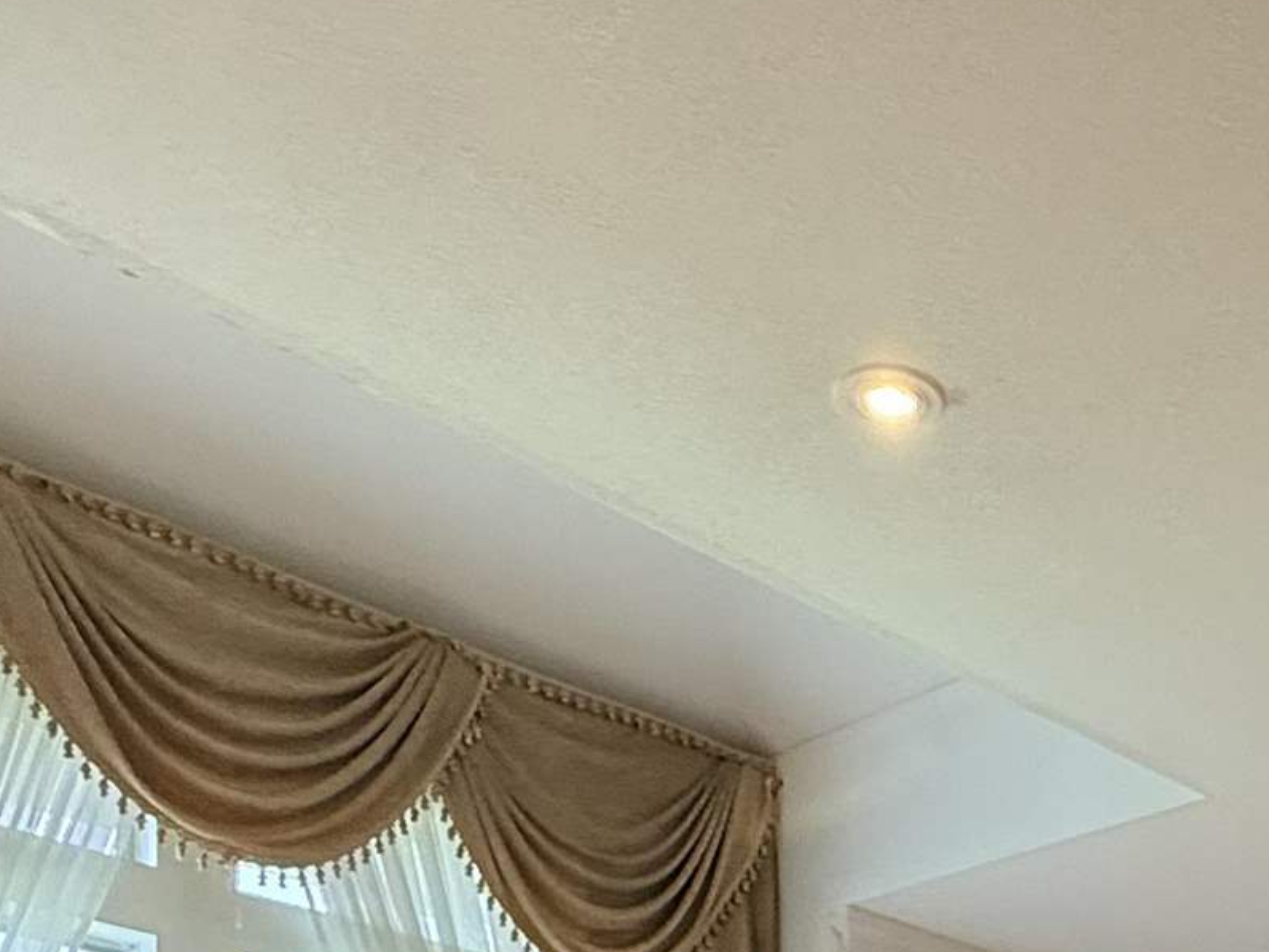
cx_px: 1204
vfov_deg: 20.7
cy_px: 1611
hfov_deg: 33.2
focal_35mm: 54
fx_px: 1980
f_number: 2.2
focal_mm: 2.22
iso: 400
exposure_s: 1/120
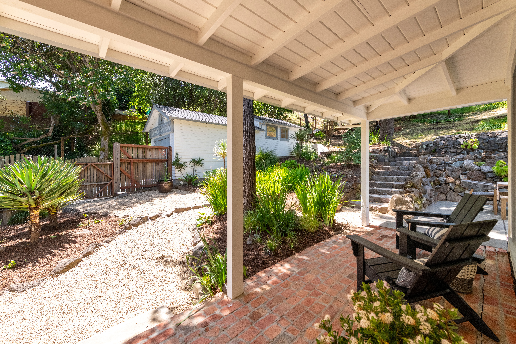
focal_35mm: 14
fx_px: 201
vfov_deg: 81.2
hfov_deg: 104.3
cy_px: 172
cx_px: 258
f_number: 9
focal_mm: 14
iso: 800
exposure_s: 1/250
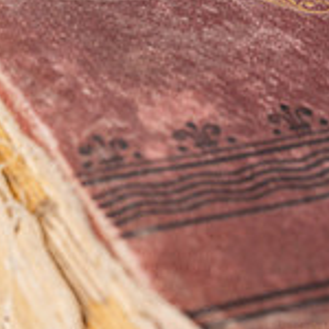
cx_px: 197
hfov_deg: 8.9
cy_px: -78
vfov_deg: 8.8
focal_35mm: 197
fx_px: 2118
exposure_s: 1/125
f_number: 13
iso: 100
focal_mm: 60
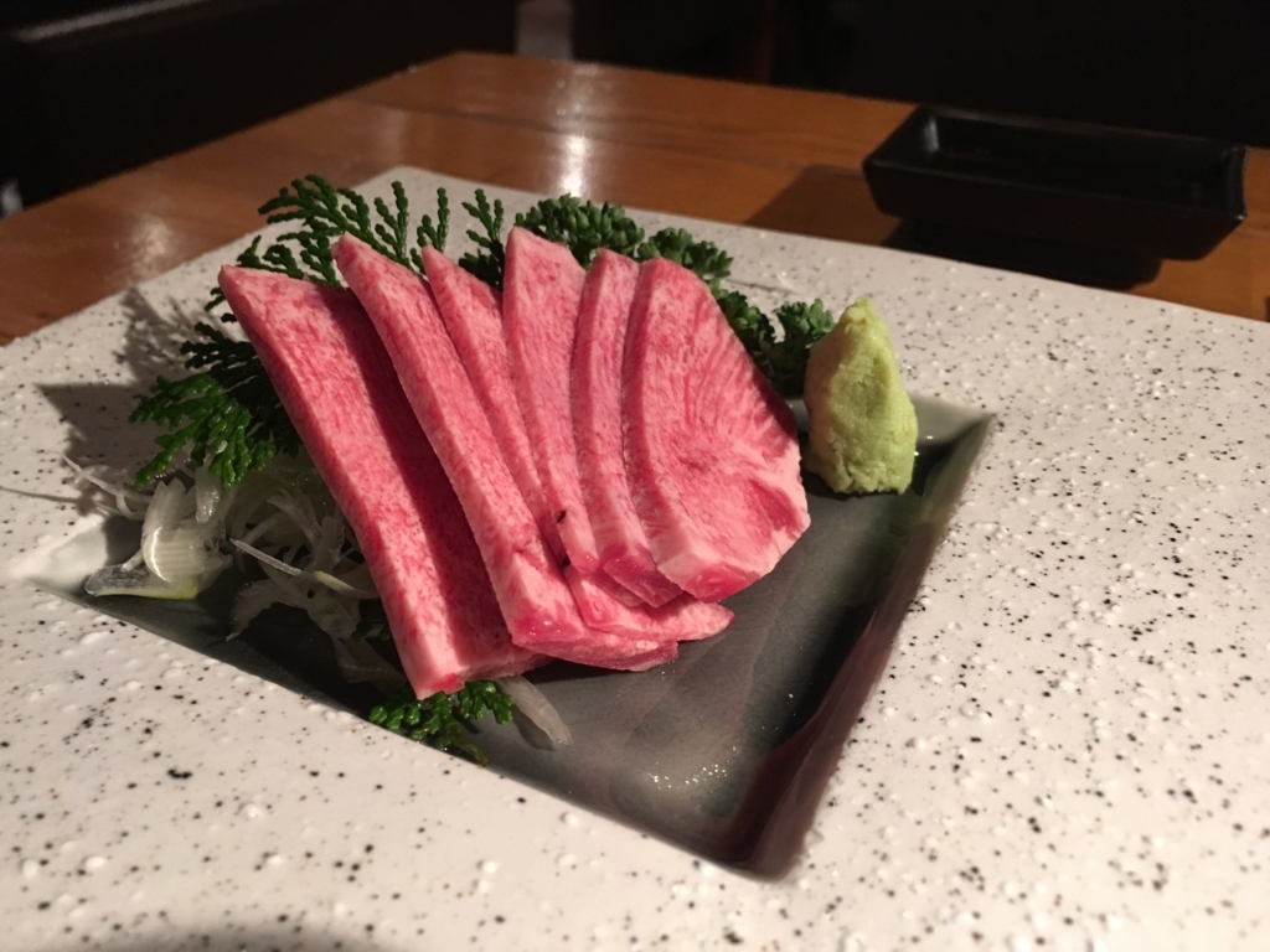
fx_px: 1064
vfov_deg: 48.2
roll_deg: -2.6
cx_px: 635
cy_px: 476
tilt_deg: -33.7
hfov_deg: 61.7
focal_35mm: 29
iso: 125
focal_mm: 4.15
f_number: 2.2
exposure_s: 1/30
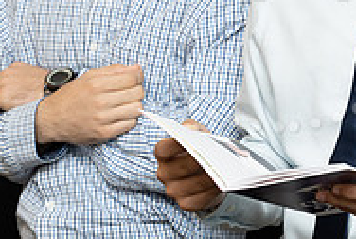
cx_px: 278
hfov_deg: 13.3
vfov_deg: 8.8
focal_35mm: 154
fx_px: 1525
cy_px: -52
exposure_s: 1/80
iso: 640
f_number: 5.6
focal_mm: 50
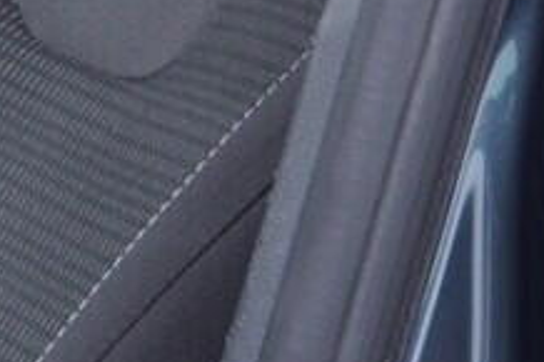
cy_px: -200
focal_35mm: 238
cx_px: -1095
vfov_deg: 5.7
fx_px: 3594
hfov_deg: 7.6
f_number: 2.8
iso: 125
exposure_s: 1/40
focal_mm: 24
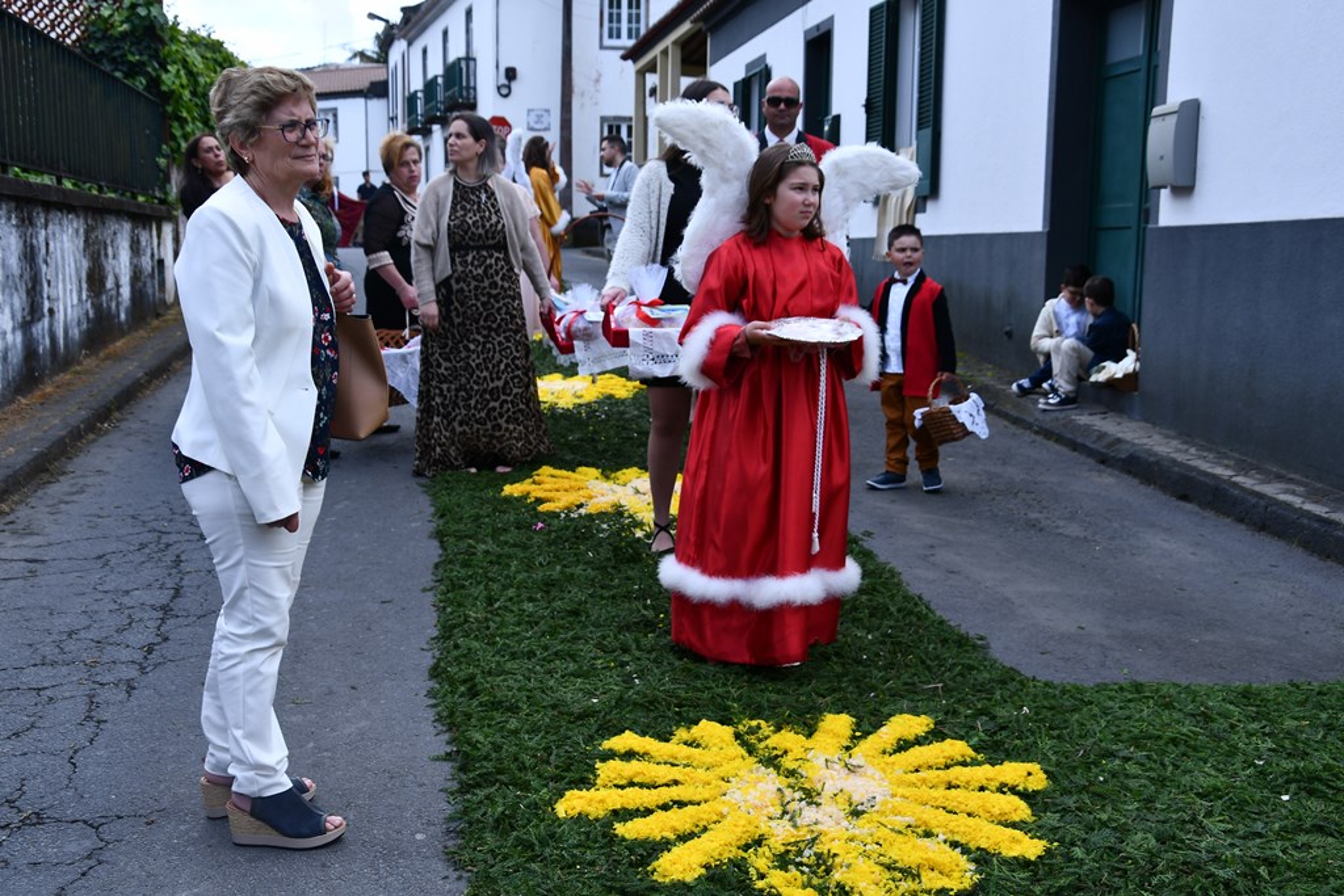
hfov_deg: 46.4
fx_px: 1568
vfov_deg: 31.9
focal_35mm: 42
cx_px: 672
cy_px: 448
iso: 200
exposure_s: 1/250
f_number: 7.1
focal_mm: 28
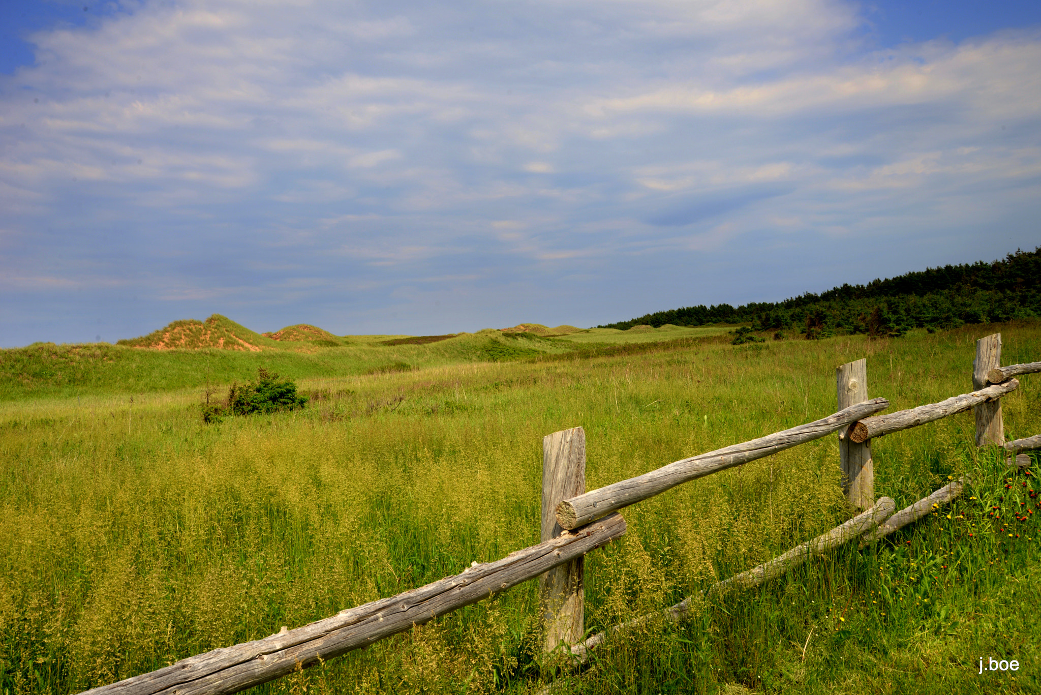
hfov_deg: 58.7
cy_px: 348
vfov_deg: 41.1
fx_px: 926
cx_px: 520
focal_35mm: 32
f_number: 14
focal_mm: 32
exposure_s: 1/125
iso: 100
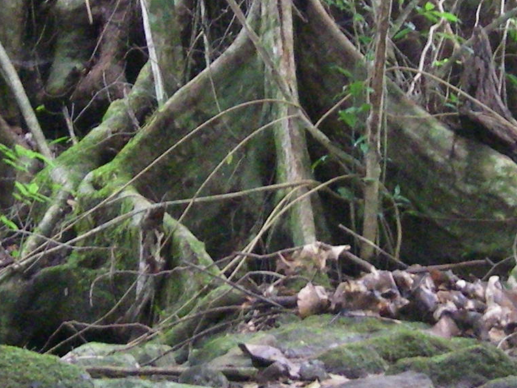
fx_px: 3808
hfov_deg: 7.8
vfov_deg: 5.8
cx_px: 212
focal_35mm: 255
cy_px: 89
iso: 400
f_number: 3.7
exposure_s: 1/8
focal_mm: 10.5
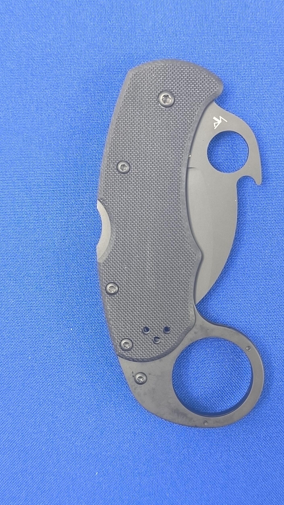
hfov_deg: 23.4
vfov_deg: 40.6
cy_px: 250
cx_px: 180
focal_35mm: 51
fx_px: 683
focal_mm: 6.14
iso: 1000
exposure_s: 1/25
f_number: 1.65
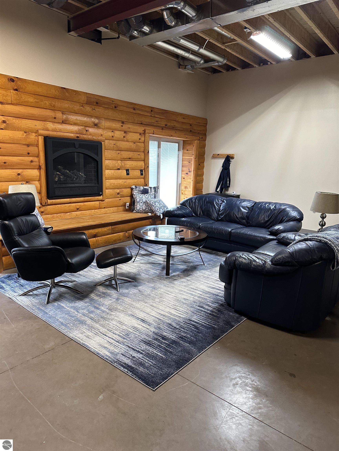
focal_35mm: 24
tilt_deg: -8.8
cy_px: 226
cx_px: 170
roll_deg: -2.1
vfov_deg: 71.6
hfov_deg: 56.8
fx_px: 313
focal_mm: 6.86
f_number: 1.78
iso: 400
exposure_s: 1/60
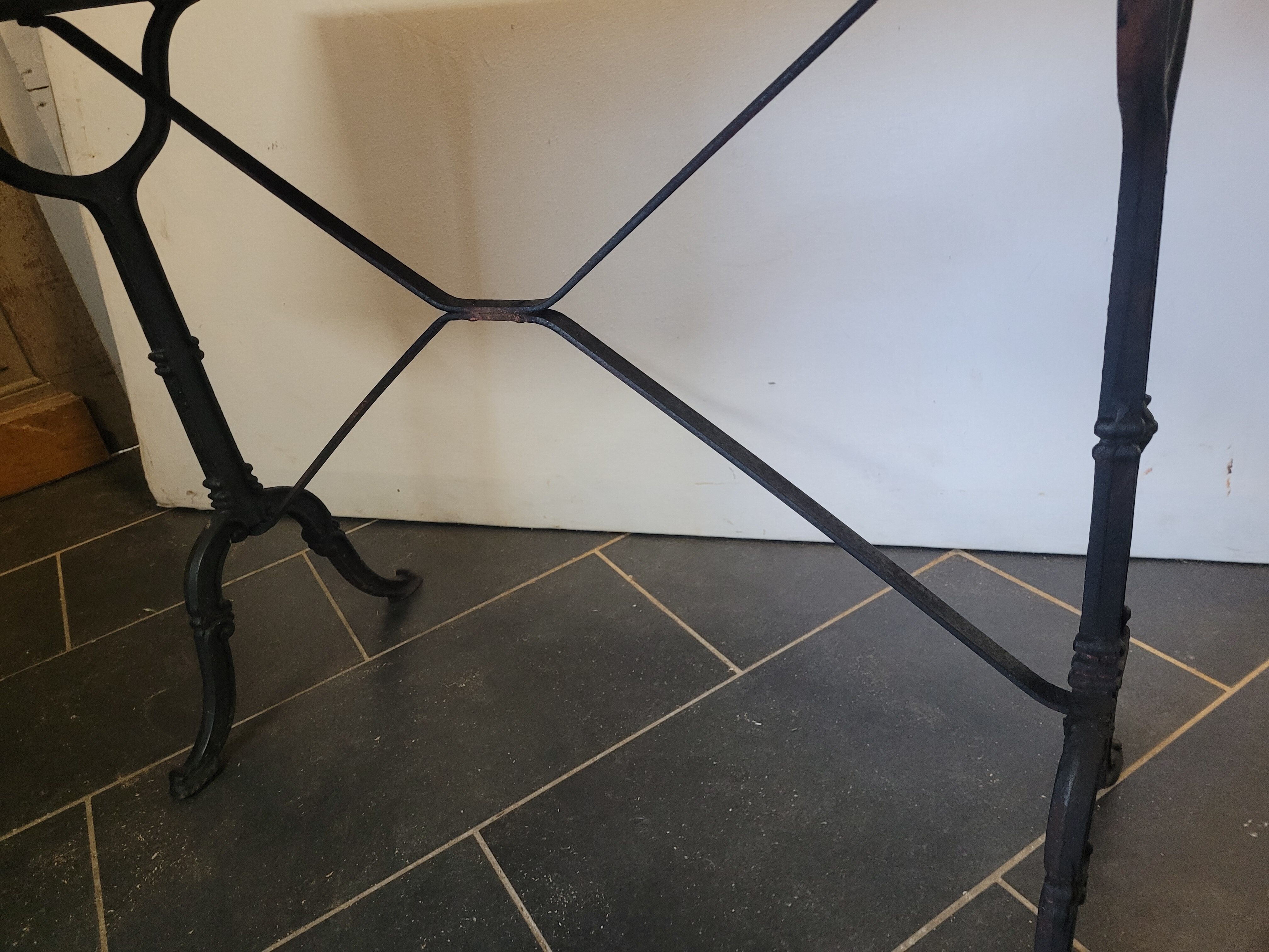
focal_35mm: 26
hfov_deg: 67.3
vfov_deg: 53.1
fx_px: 953
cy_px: 476
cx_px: 634
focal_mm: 5.4
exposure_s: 1/50
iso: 500
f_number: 1.8
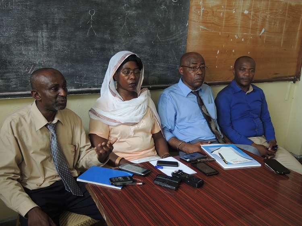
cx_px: 151
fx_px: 305
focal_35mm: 35
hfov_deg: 52.6
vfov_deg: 40.7
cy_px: 113
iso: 200
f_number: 3.2
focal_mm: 6.3
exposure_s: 1/50
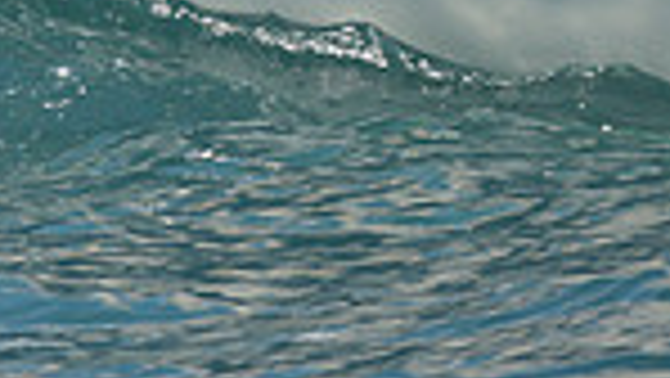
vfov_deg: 1.1
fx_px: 19553
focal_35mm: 1100
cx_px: -187
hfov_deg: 2.0
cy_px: -891
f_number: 7.1
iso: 280
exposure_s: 1/1000
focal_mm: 270
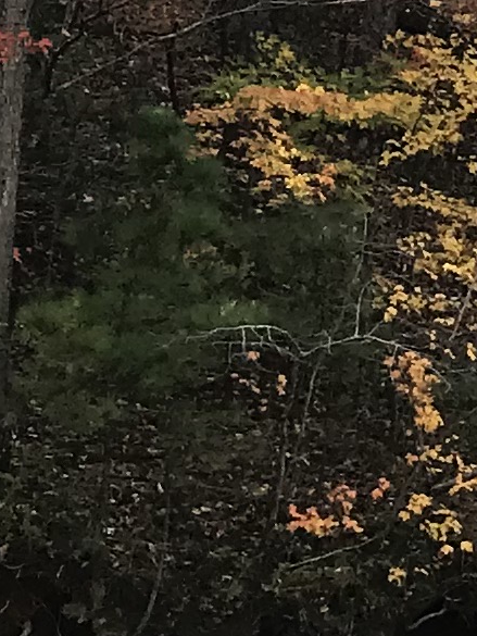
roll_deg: +1.2
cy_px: -43
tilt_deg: +10.6
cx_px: 1711
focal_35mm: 193
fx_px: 3545
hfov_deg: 6.6
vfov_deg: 10.1
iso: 20
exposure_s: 1/742
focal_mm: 3.99
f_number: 1.8
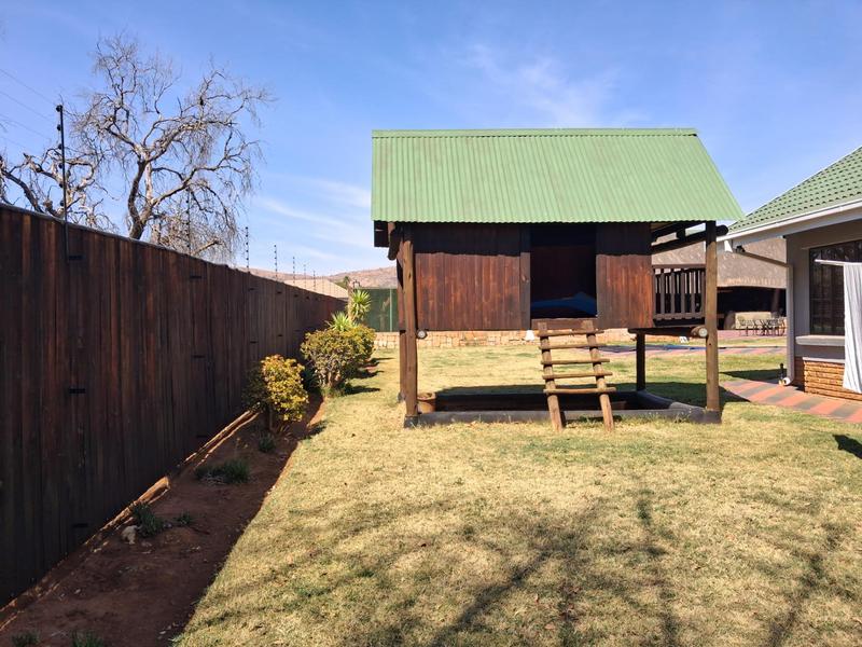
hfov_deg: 65.3
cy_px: 324
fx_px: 672
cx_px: 431
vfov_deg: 51.4
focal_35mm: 27
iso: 25
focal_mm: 4
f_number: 1.8
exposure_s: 1/340
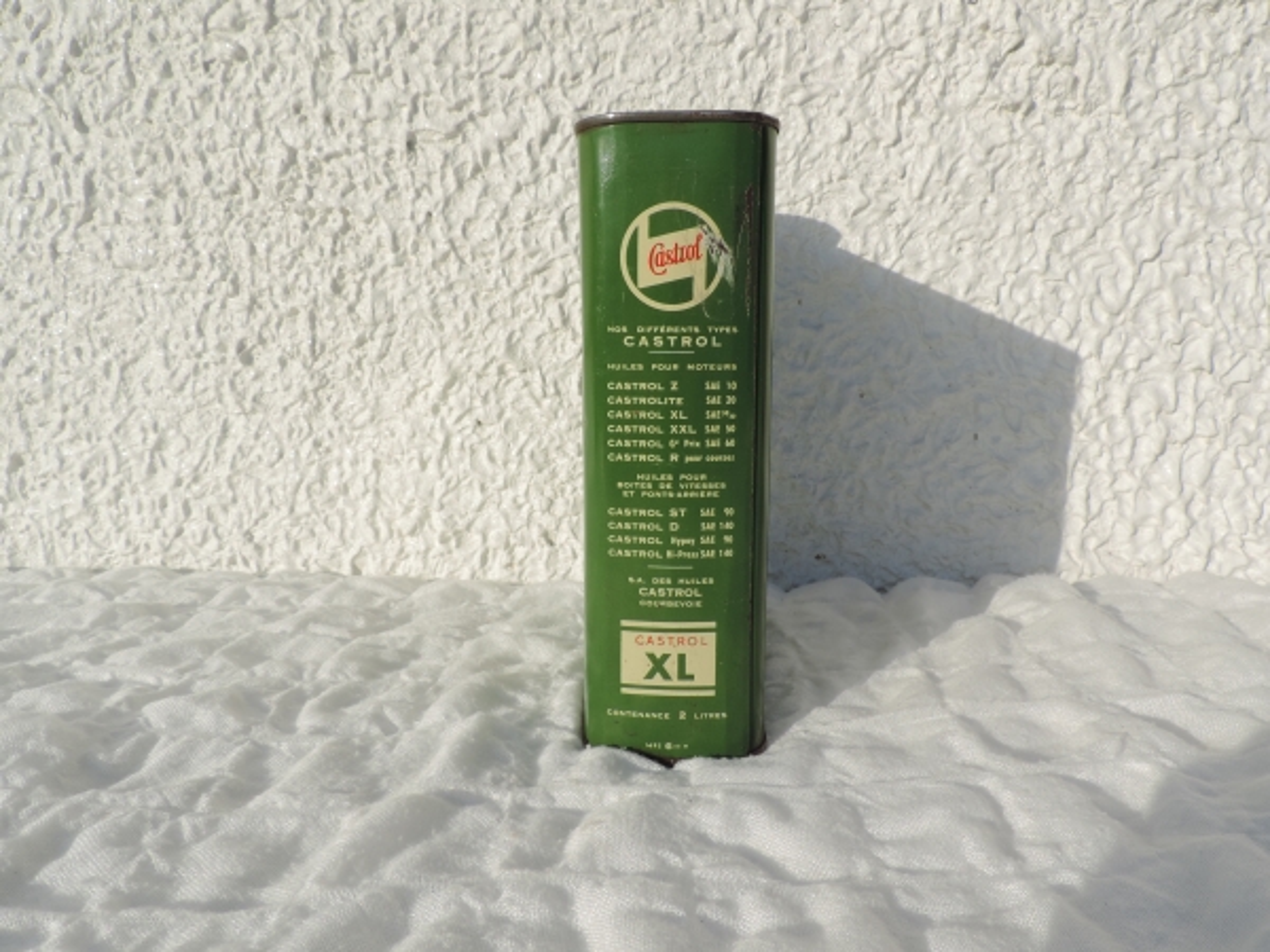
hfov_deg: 71.6
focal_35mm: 24
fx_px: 881
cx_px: 635
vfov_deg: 56.8
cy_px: 476
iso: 80
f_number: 4.7
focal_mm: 4.3
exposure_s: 1/400
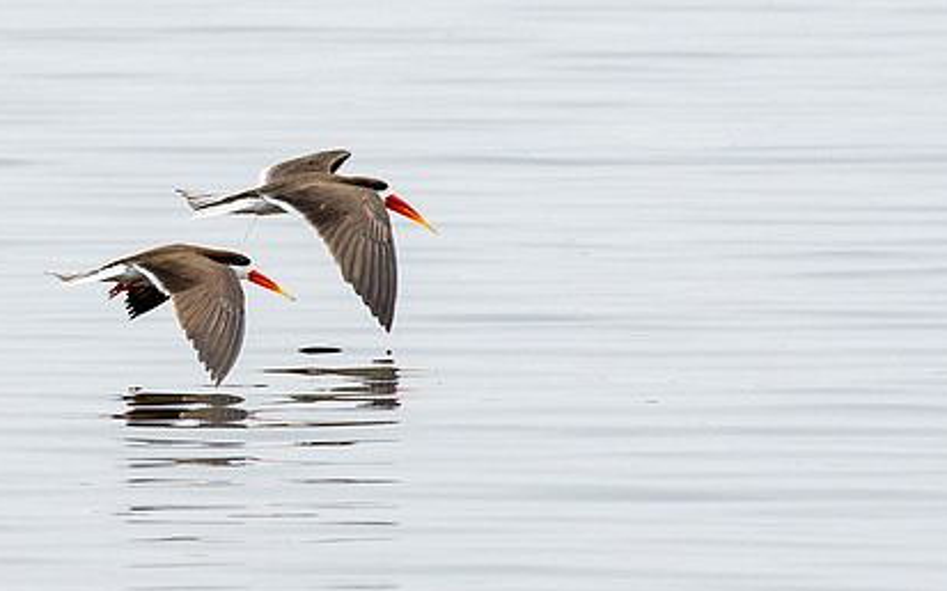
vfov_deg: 1.3
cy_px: 191
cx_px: -77
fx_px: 26218
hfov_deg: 2.1
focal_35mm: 1016
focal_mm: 400
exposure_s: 1/1000
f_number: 8
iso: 200
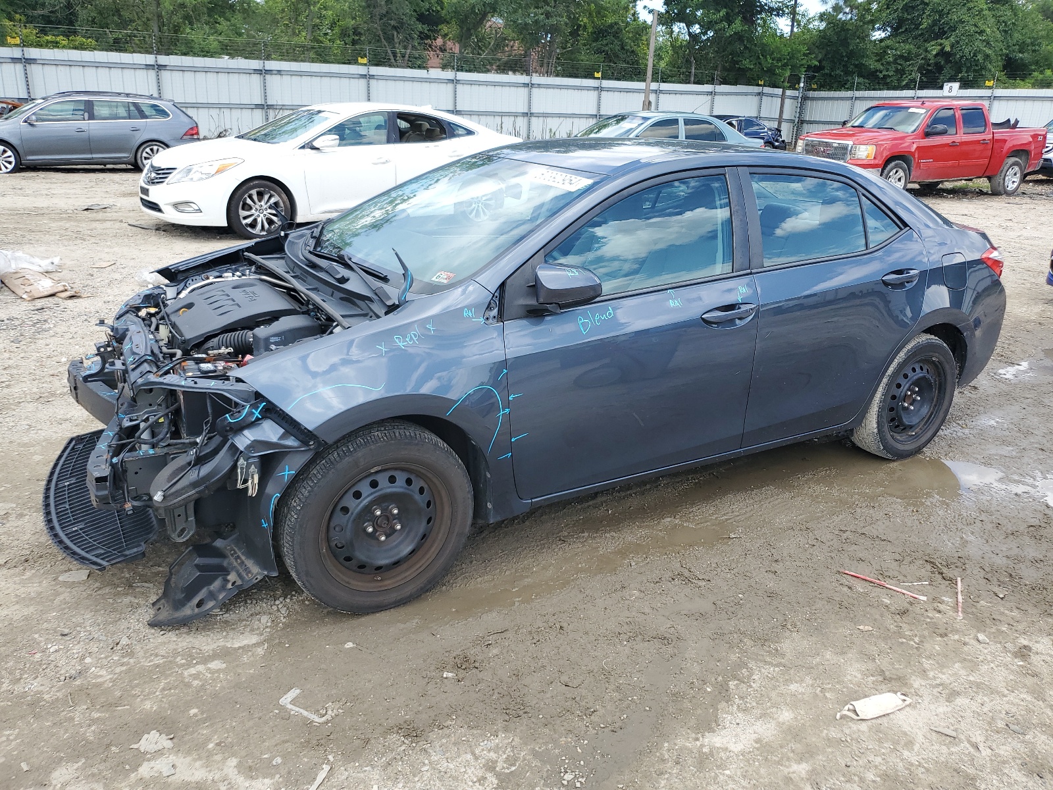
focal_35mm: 26
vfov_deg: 53.1
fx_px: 791
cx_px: 526
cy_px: 395
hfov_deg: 67.3
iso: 50
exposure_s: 1/1000
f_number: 1.5
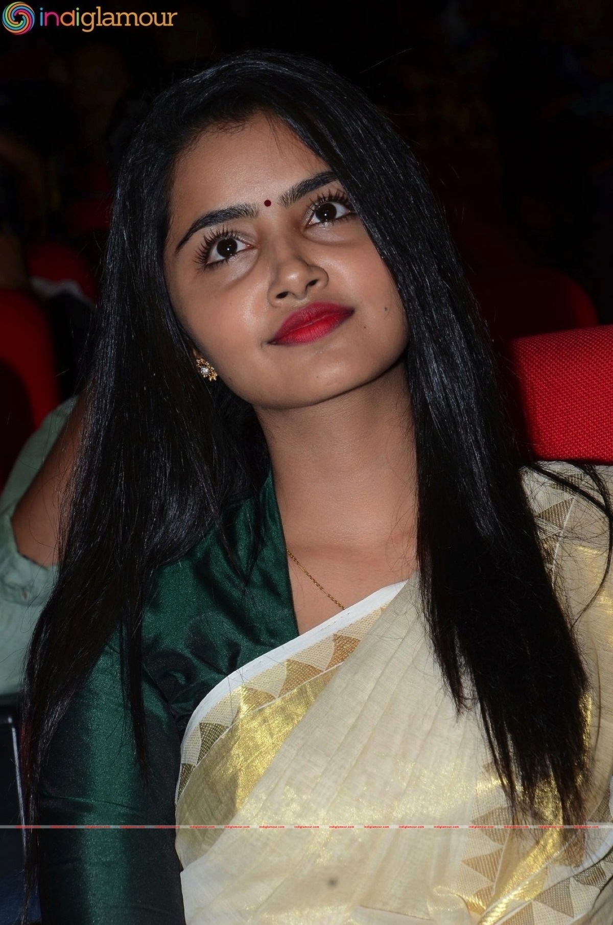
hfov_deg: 8.7
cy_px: 462
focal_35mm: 158
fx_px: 4040
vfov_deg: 13.1
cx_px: 306
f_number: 9
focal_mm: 105
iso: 500
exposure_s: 1/125
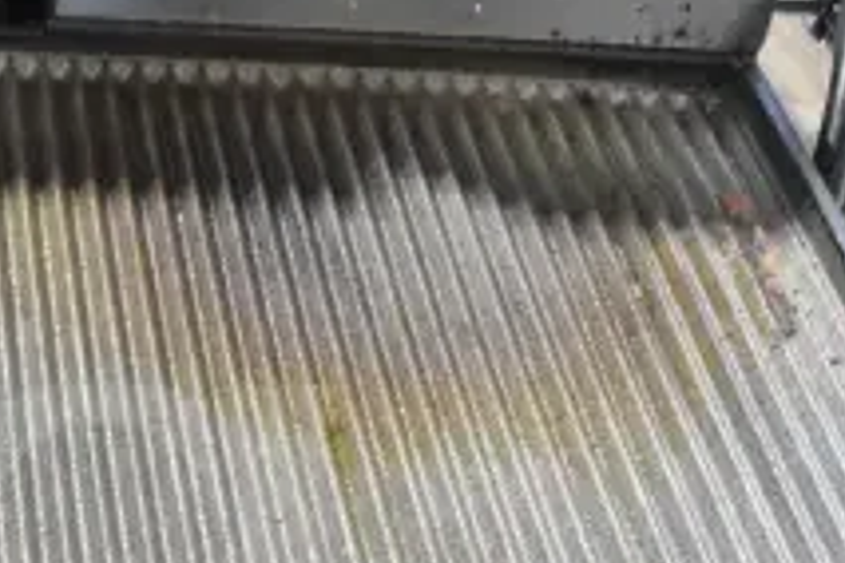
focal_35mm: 86
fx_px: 2018
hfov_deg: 22.6
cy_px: 700
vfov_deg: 15.3
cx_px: -20
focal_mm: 20
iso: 6400
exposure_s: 1/100
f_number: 5
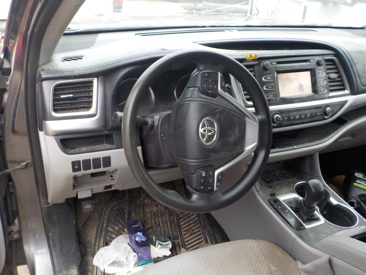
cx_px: 183
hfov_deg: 60.0
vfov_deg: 46.8
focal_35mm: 30
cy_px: 138
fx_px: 317
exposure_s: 1/60
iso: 125
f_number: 3.3
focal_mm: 4.1
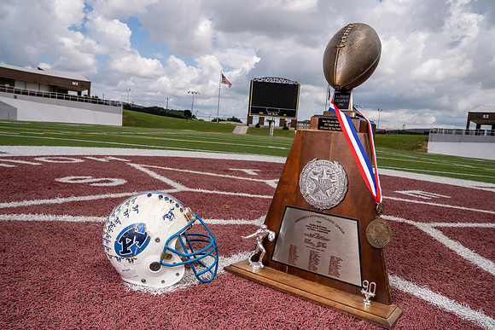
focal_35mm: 26
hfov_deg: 69.4
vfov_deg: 49.6
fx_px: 358
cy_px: 165
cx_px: 248
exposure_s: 1/200
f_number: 11
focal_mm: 26
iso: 125
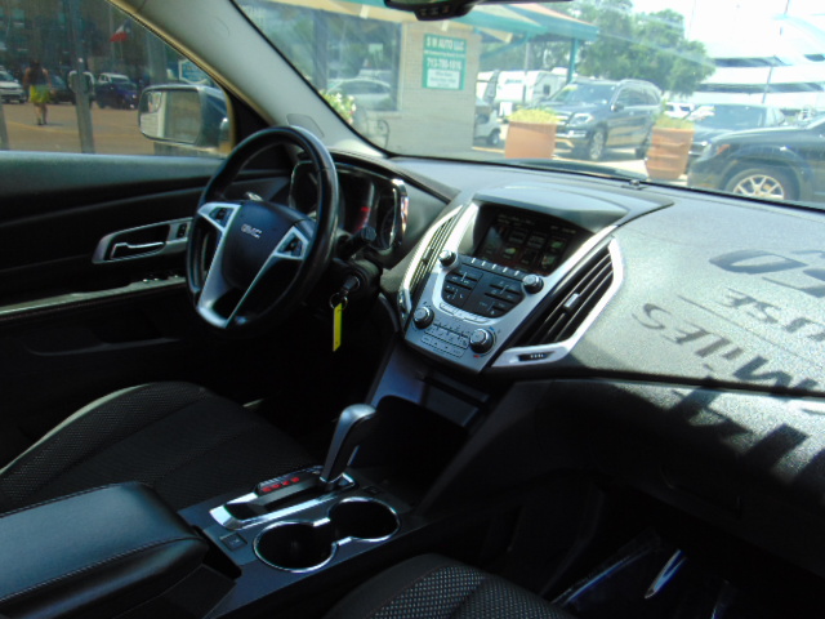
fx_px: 596
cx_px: 412
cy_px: 310
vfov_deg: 54.9
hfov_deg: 69.4
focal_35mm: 25
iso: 80
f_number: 3
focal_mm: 4.5
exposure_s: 1/250
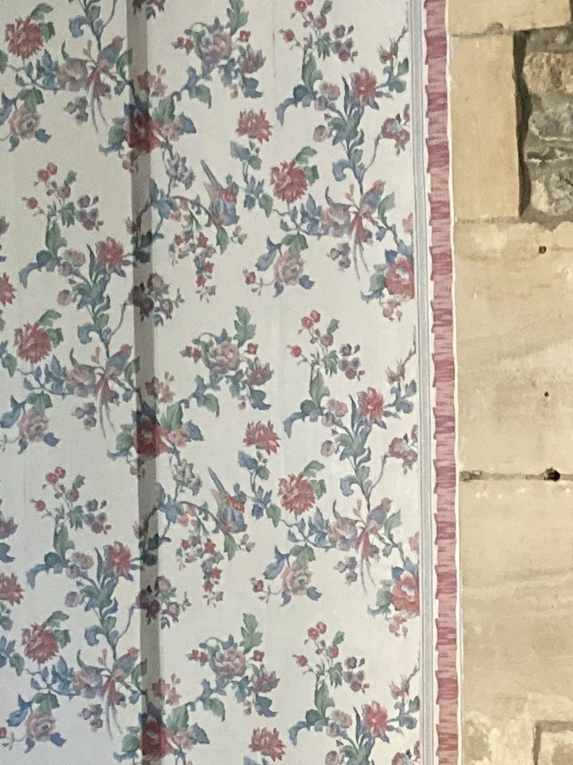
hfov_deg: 11.2
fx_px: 2893
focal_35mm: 131
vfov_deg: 15.0
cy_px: 564
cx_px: 574
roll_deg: -0.1
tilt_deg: -2.6
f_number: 1.8
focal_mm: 3.99
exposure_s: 1/60
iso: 200
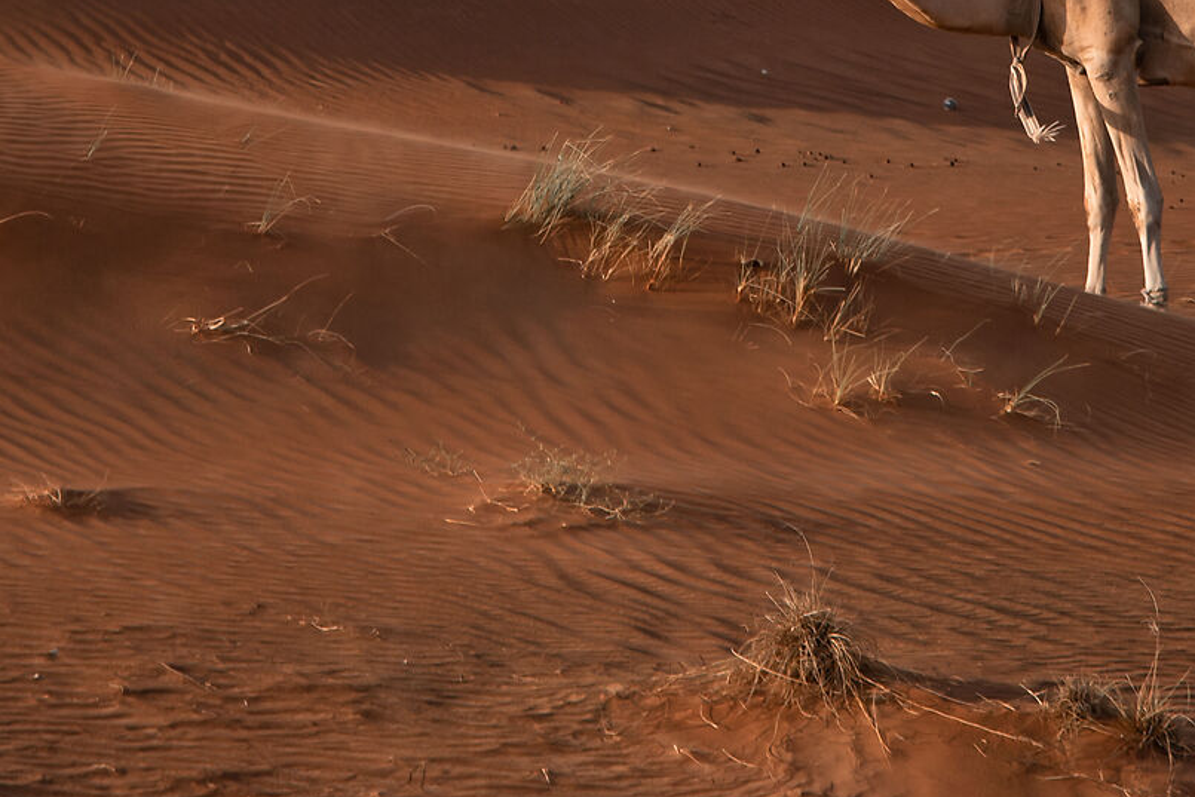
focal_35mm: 313
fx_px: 10391
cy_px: -381
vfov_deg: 4.4
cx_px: 594
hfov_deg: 6.6
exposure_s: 1/320
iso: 100
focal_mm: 105
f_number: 7.1
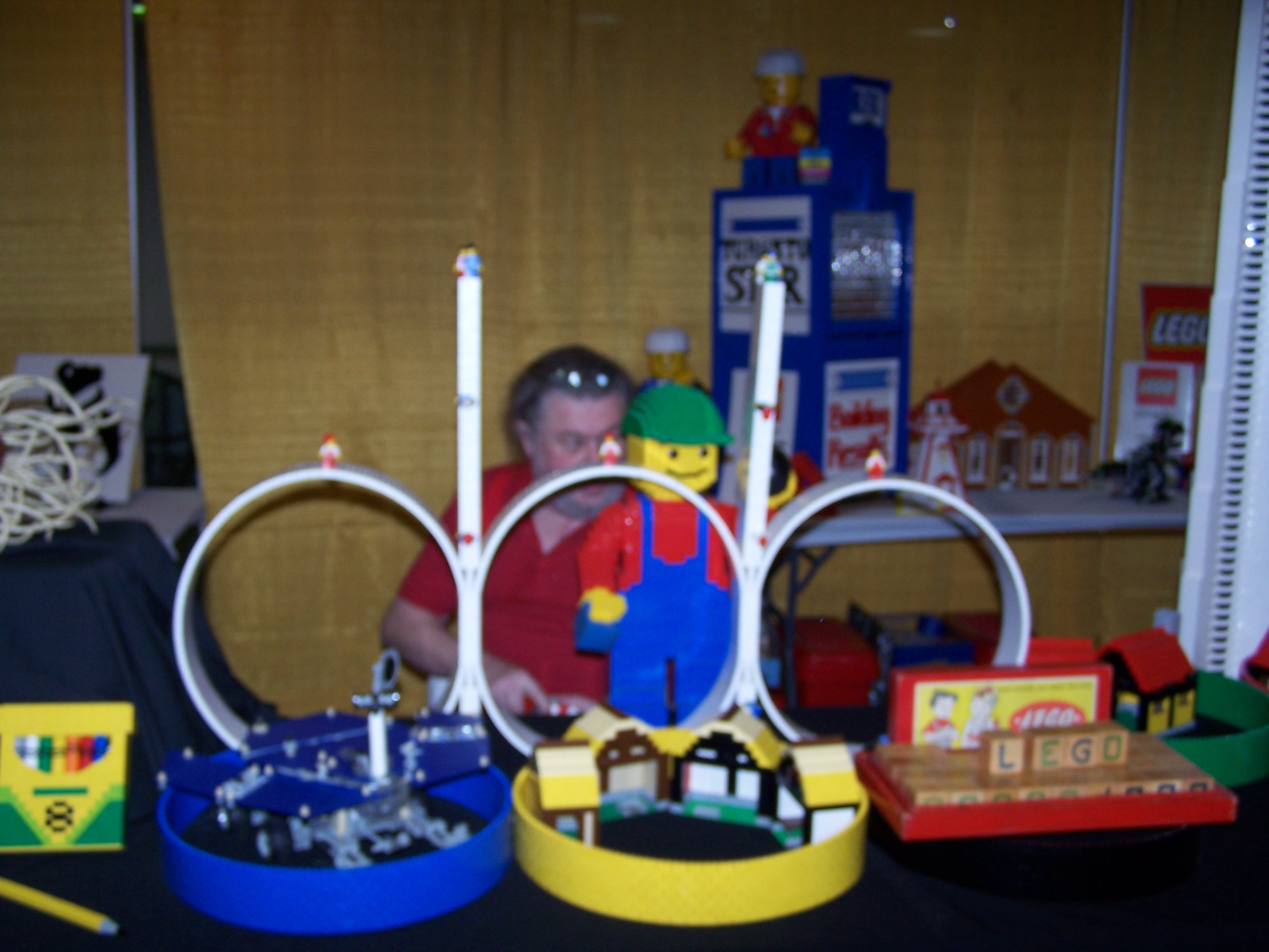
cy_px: 476
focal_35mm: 38
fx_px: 1393
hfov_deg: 49.0
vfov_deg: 37.7
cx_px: 634
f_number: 2.8
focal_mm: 6.3
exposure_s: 1/60
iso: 80
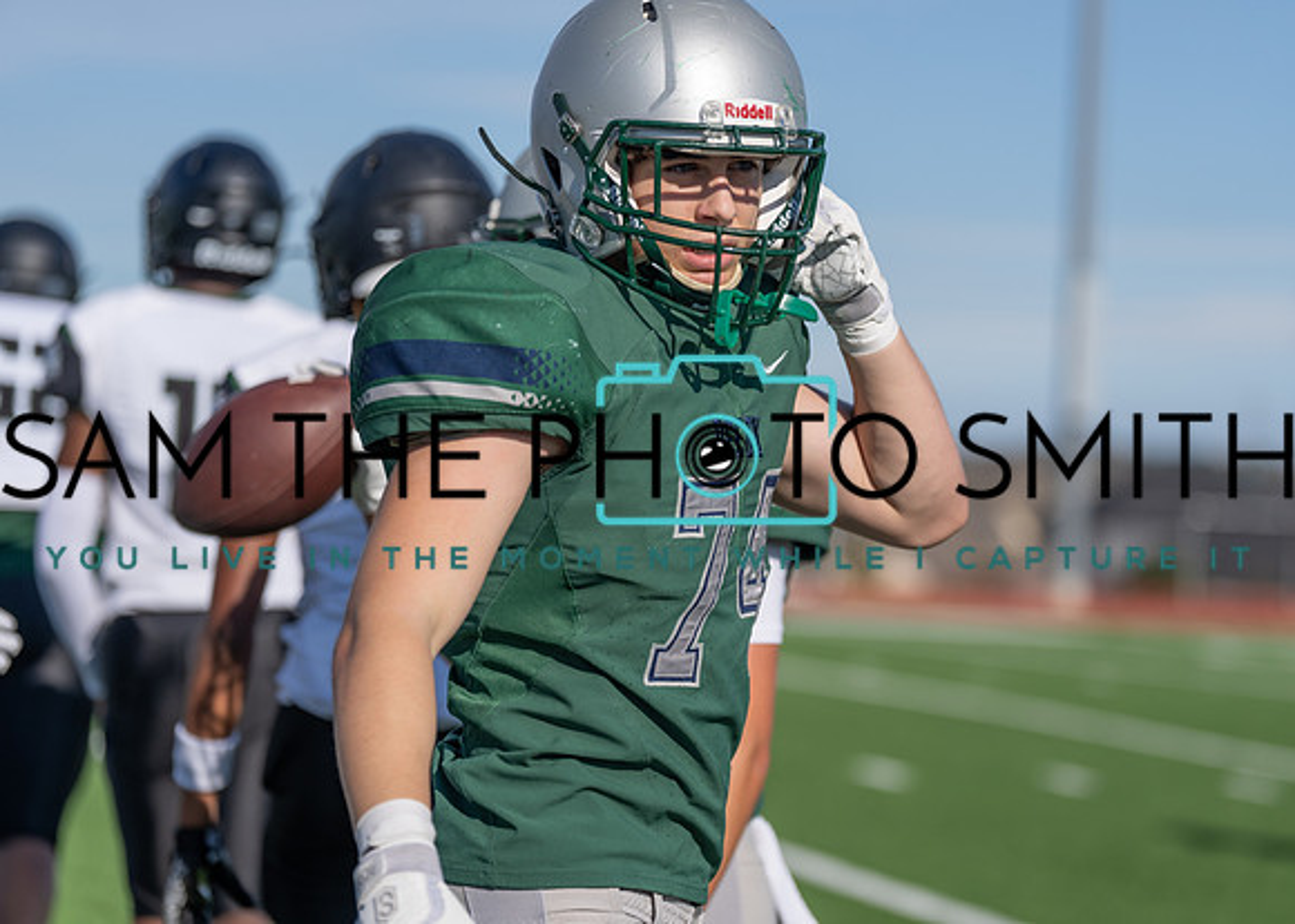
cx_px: 694
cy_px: 462
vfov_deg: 11.4
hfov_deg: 15.9
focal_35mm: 126
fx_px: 4624
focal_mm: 120
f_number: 2.8
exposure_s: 1/3200
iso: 100
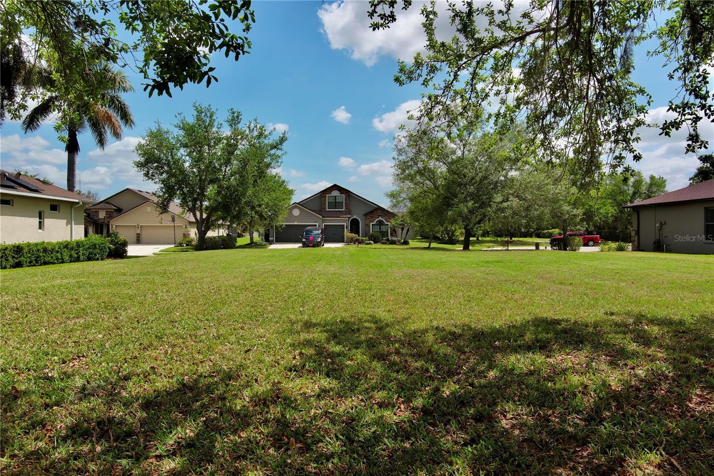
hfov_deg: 63.7
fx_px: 575
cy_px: 238
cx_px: 357
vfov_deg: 44.9
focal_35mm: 29
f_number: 9
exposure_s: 1/400
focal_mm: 10.57
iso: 100
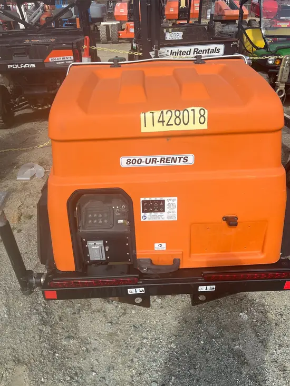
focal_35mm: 26
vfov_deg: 67.3
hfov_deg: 53.1
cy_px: 193
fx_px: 290
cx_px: 145
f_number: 1.6
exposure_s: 1/2825
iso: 50
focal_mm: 5.1
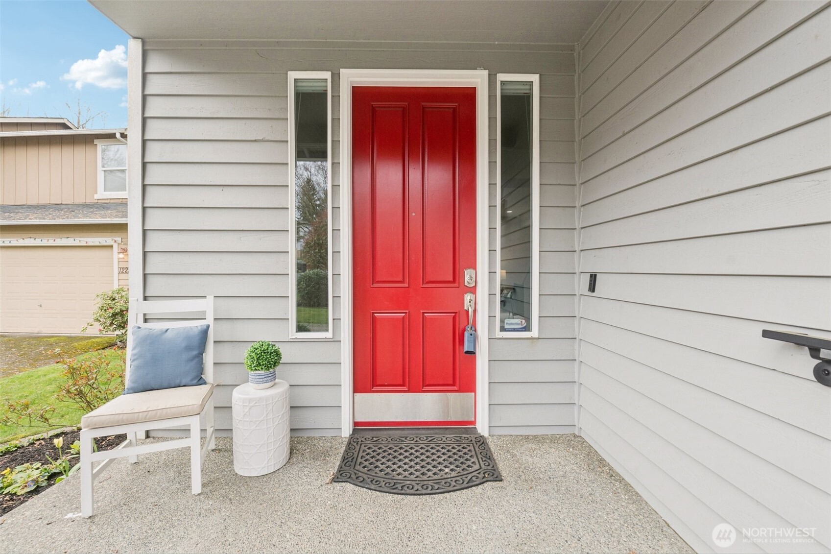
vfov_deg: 77.3
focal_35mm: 15
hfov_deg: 100.4
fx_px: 346
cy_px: 277
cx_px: 416
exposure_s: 1/40
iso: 250
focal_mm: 10
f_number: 9
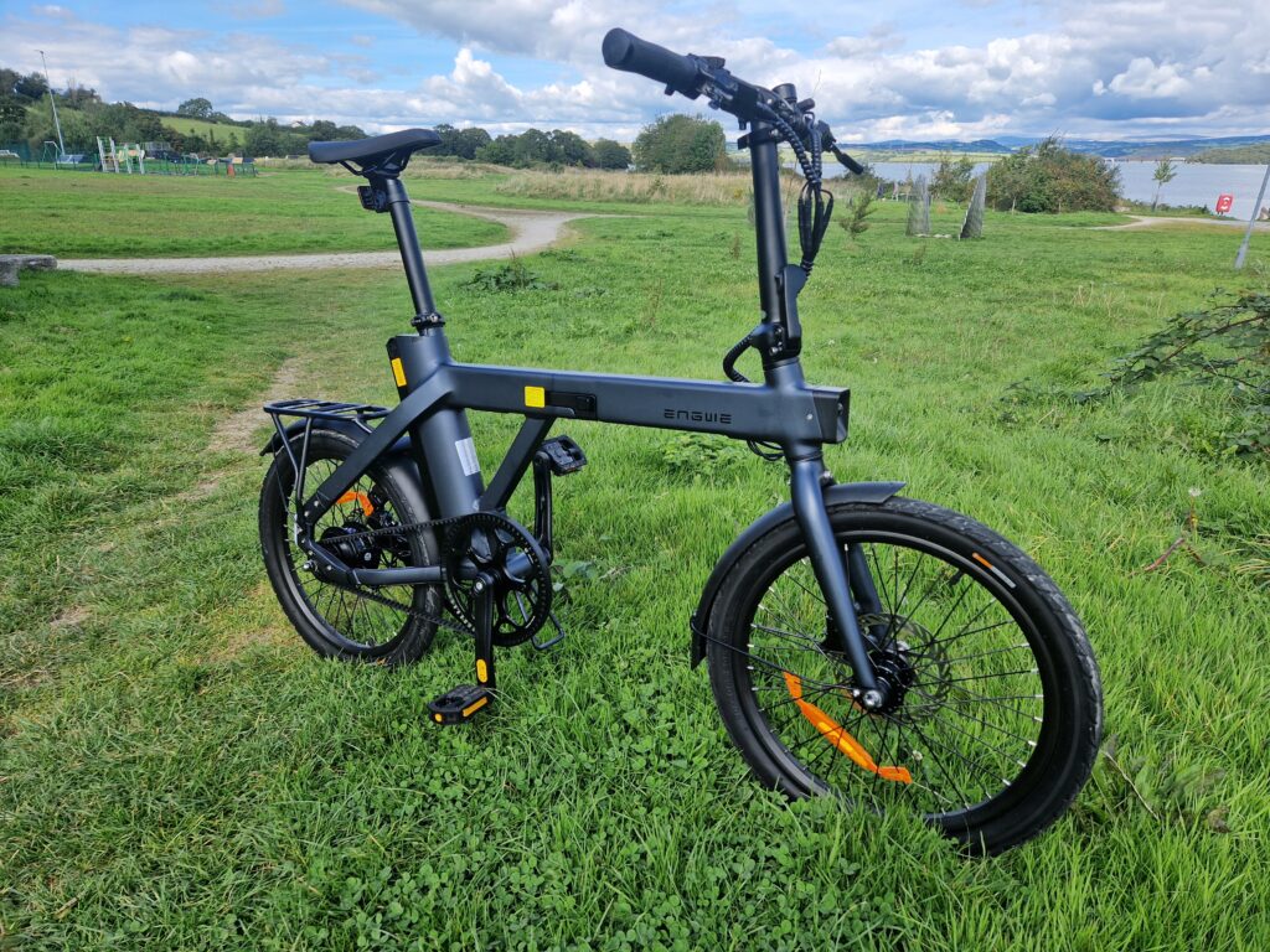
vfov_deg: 58.9
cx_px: 635
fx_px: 844
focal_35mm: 23
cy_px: 476
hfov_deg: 73.9
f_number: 1.8
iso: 50
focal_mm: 5.4
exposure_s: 1/838
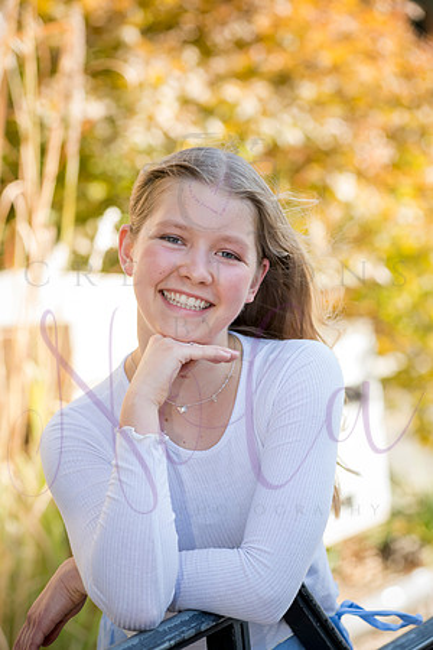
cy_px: 325
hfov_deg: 13.7
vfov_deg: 20.4
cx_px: 216
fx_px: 1804
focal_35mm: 100
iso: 400
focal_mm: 100
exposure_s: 1/400
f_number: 5
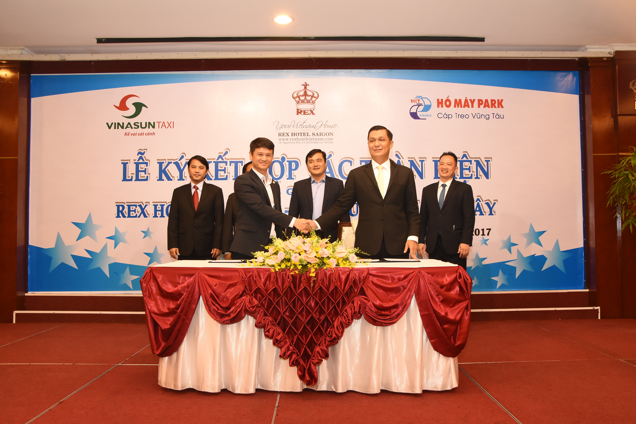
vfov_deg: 43.6
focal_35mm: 30
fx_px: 530
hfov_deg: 61.9
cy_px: 212
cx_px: 318
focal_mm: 20
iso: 1600
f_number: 6.3
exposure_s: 1/60
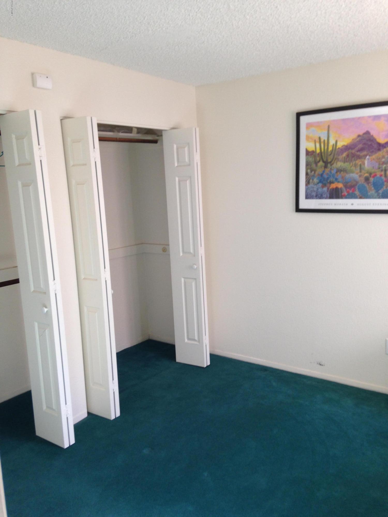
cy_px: 258
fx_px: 493
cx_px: 194
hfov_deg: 42.9
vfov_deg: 55.4
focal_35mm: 33
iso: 64
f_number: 2.4
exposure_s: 1/24
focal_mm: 4.12
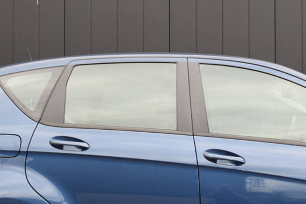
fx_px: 775
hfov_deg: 22.2
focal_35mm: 91
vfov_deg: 15.0
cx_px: 220
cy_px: 130
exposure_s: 1/200
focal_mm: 27
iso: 400
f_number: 7.1
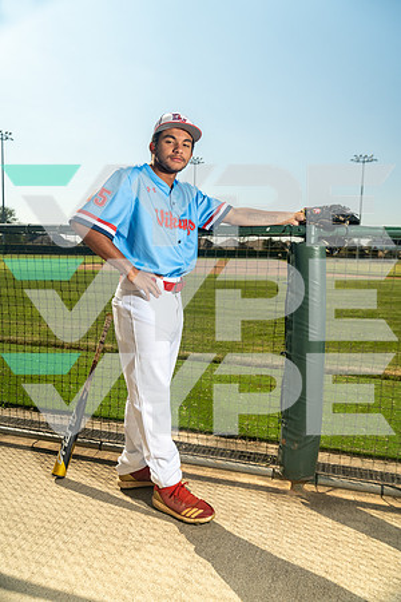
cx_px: 200
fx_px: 451
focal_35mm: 27
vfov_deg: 67.4
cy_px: 301
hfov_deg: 47.9
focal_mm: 27
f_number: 5
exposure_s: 1/200
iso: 500
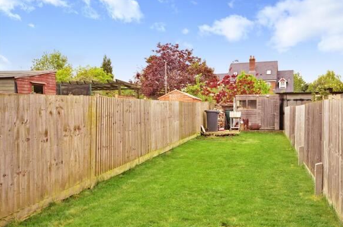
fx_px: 323
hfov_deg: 55.8
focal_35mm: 34
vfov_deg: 38.7
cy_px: 117
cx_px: 193
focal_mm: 20
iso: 200
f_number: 9
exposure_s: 1/50
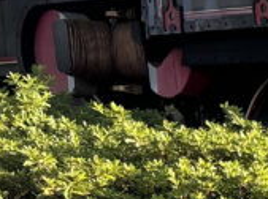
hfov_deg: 9.8
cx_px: 785
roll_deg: -1.5
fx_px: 1221
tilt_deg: -12.9
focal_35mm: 158
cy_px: 436
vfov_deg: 8.7
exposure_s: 1/565
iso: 50
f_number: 1.6
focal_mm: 5.96
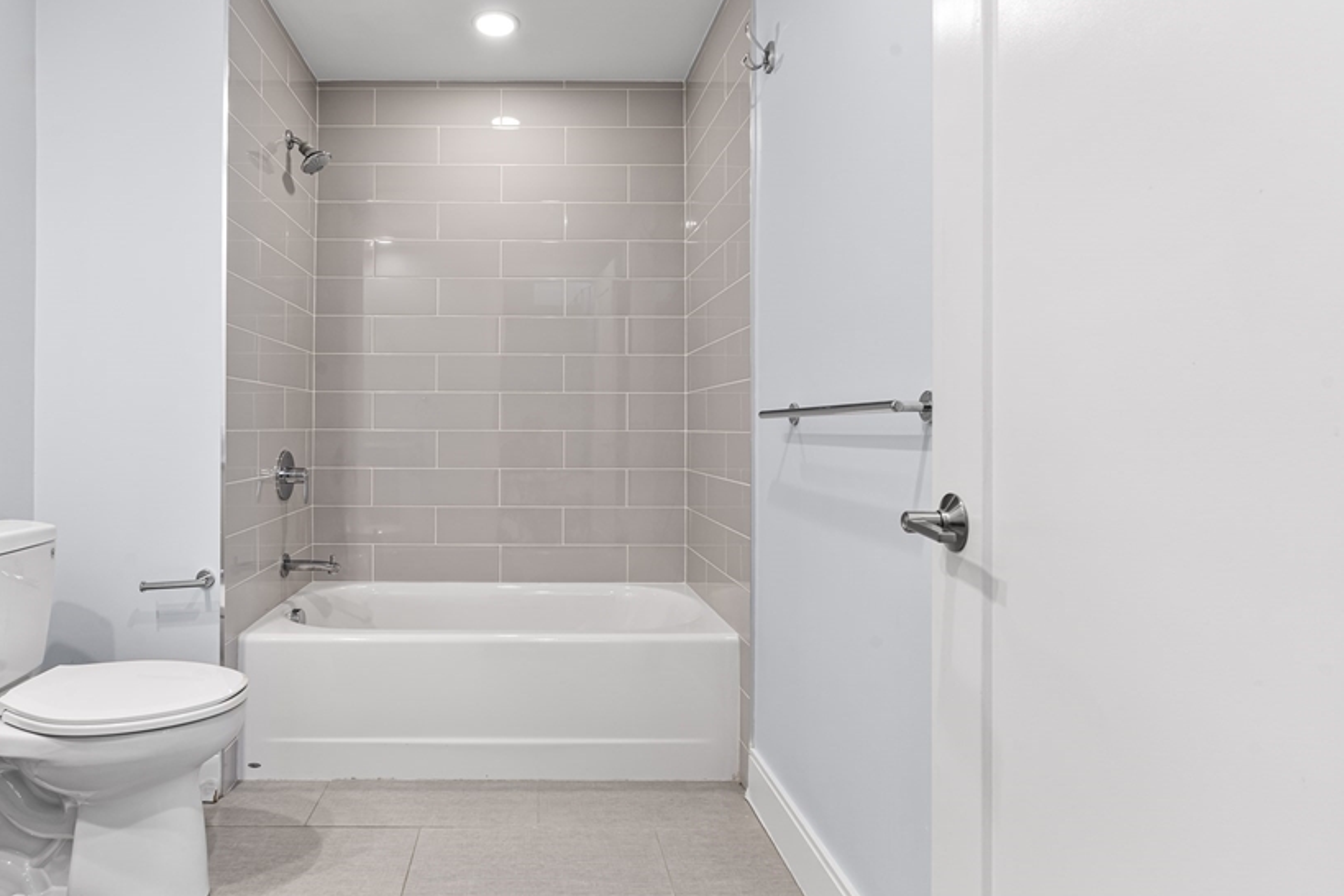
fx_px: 747
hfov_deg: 82.9
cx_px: 533
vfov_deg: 61.9
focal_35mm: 20
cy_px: 421
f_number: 11
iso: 320
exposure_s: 1
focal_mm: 16
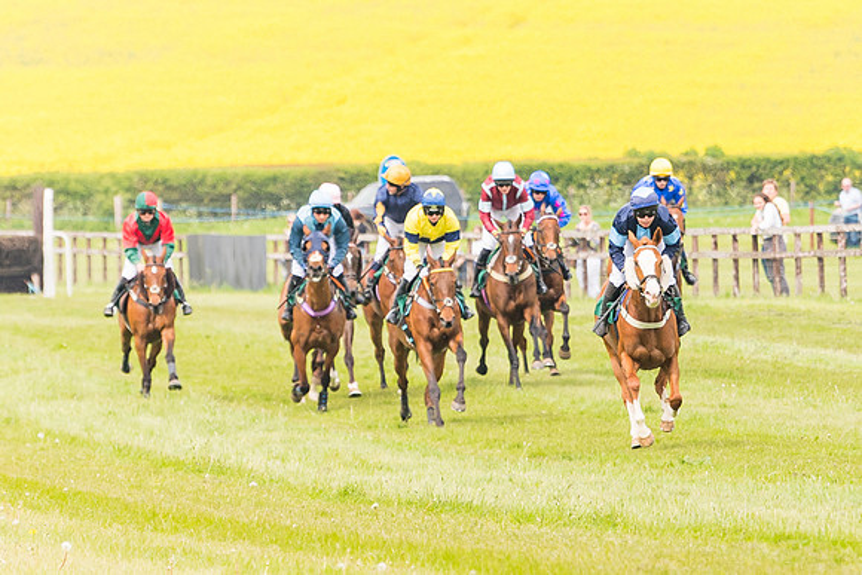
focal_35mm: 543
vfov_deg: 2.5
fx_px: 12995
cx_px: 681
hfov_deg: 3.8
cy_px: 318
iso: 400
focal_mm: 180
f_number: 4
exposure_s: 1/2000
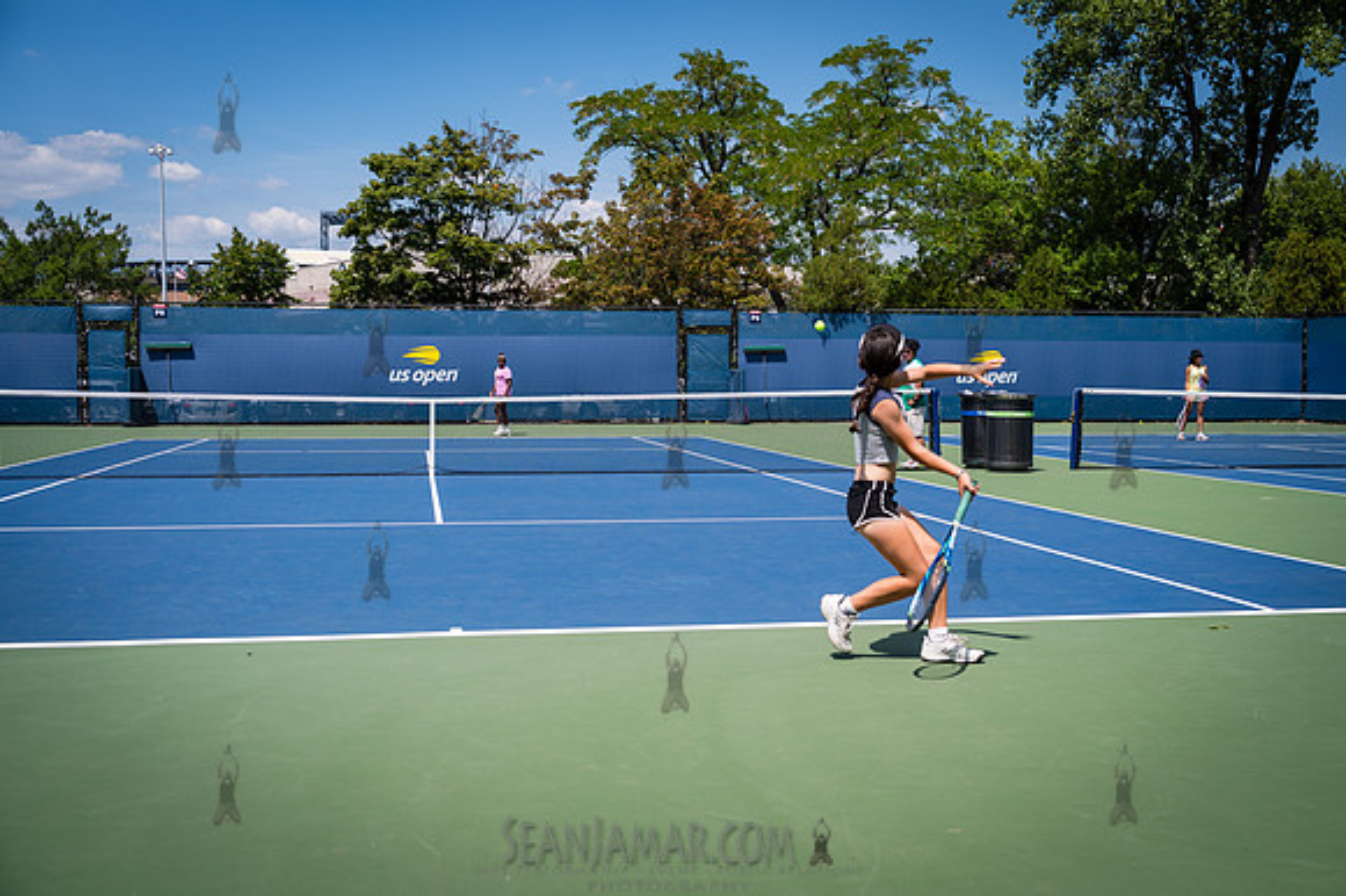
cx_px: 673
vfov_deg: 33.3
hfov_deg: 48.3
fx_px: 1499
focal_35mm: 40
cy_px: 448
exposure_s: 1/1250
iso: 100
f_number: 4
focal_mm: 40
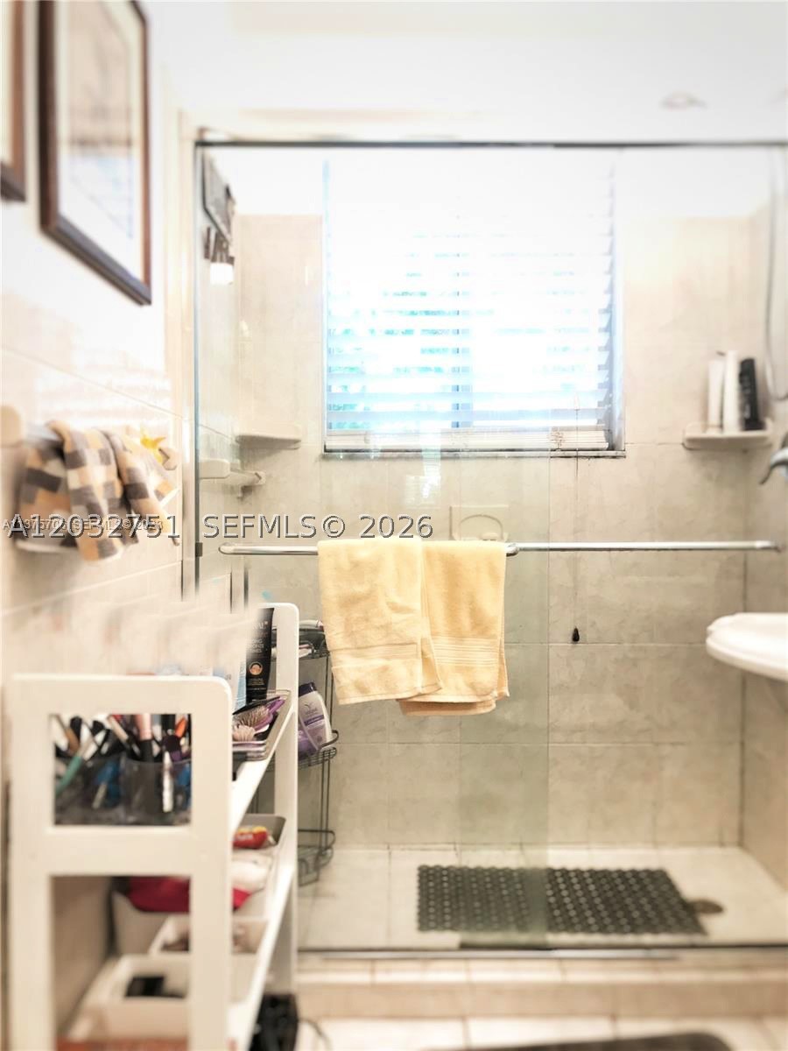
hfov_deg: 49.7
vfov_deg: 63.4
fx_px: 850
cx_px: 394
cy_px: 526
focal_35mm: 28
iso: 50
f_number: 1.8
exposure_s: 1/30
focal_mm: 3.99
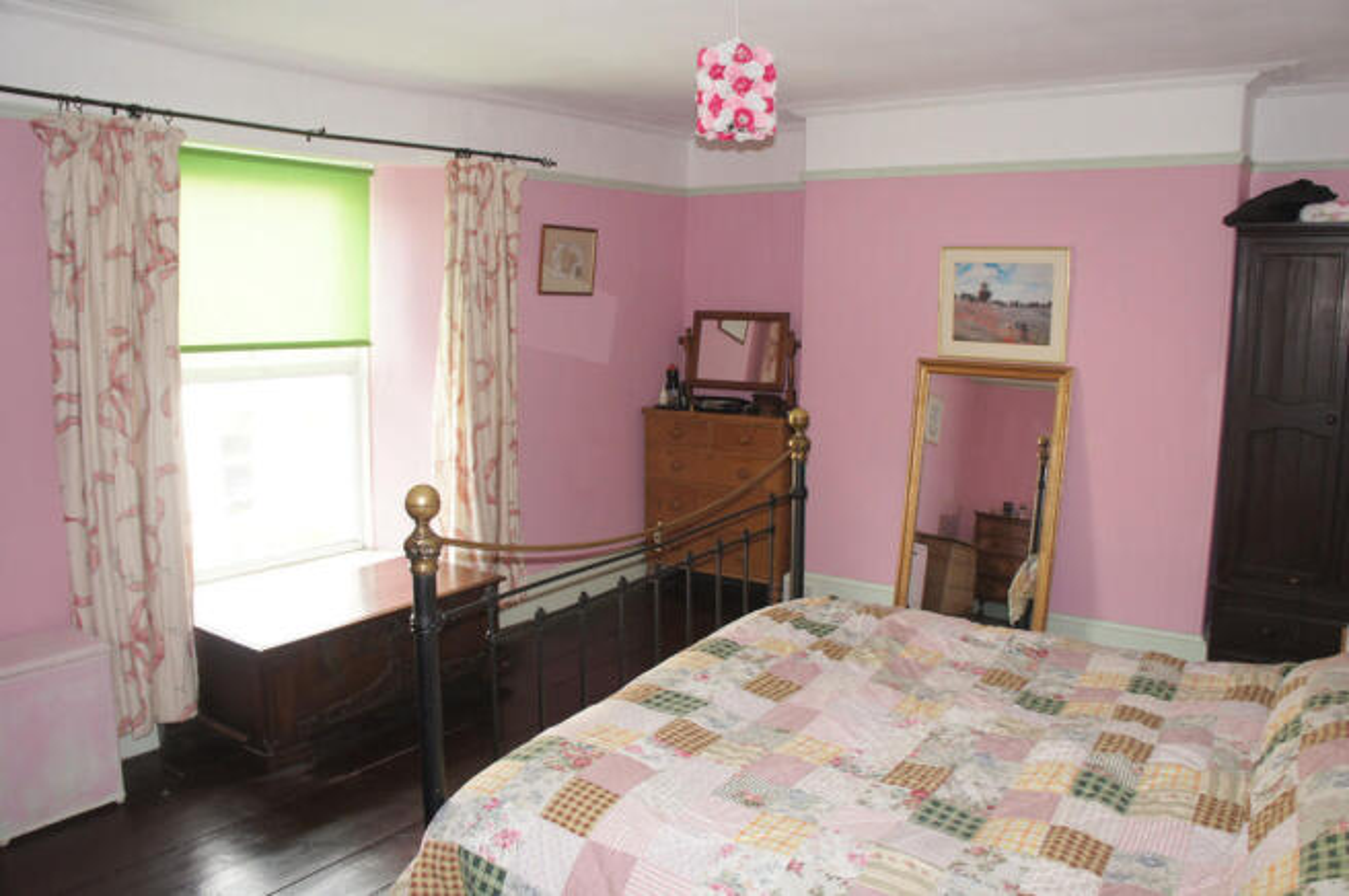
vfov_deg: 47.8
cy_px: 448
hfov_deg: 67.4
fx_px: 1011
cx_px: 674
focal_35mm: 27
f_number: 4
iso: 400
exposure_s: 1/60
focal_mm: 18
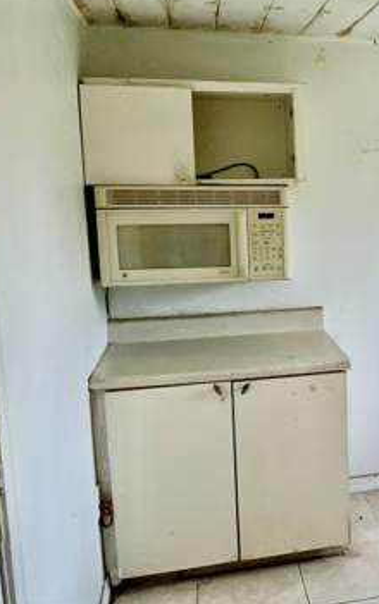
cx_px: 395
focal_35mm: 42
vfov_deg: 47.2
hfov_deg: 28.4
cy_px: 298
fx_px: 693
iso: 16
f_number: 1.8
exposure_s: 1/157
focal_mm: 3
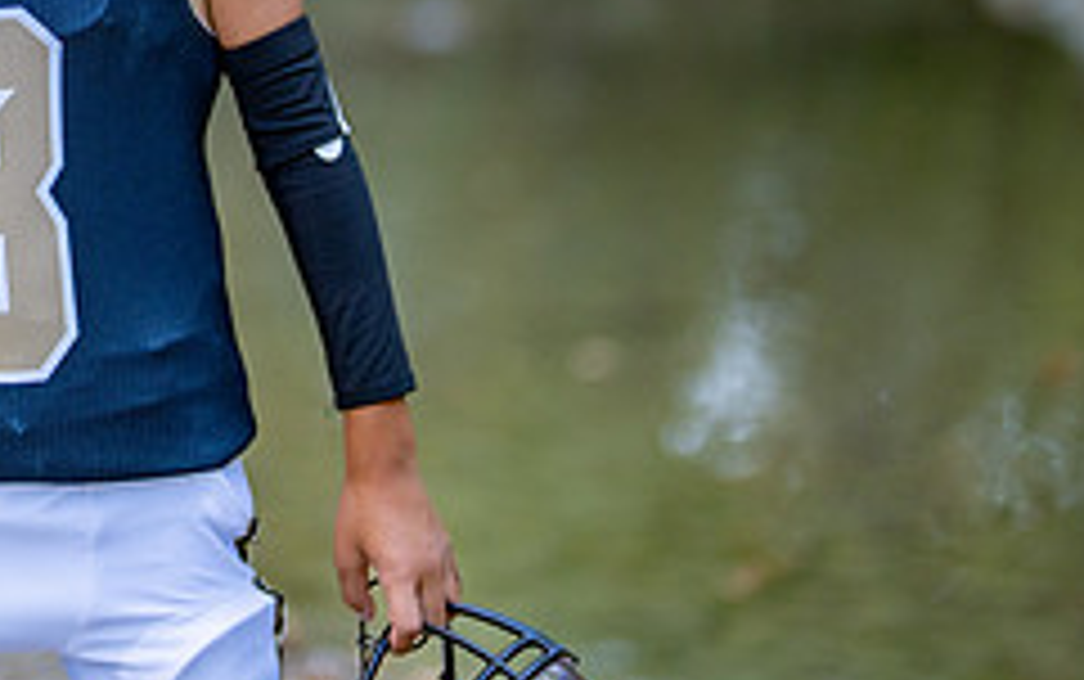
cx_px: 33
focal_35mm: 134
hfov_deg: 15.3
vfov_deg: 9.7
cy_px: -60
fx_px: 3961
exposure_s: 1/500
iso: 500
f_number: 1.2
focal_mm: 50
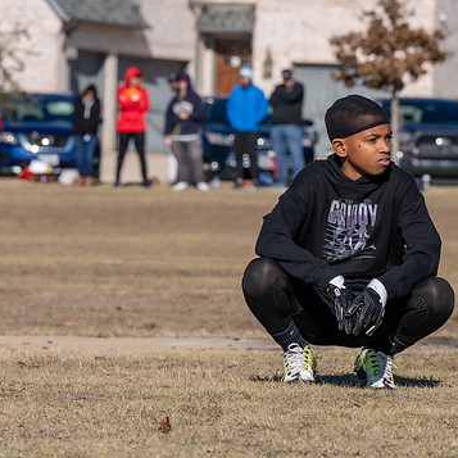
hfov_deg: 4.5
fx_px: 5853
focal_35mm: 391
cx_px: 352
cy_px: 225
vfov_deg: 4.5
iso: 100
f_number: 9
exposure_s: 1/250
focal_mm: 200
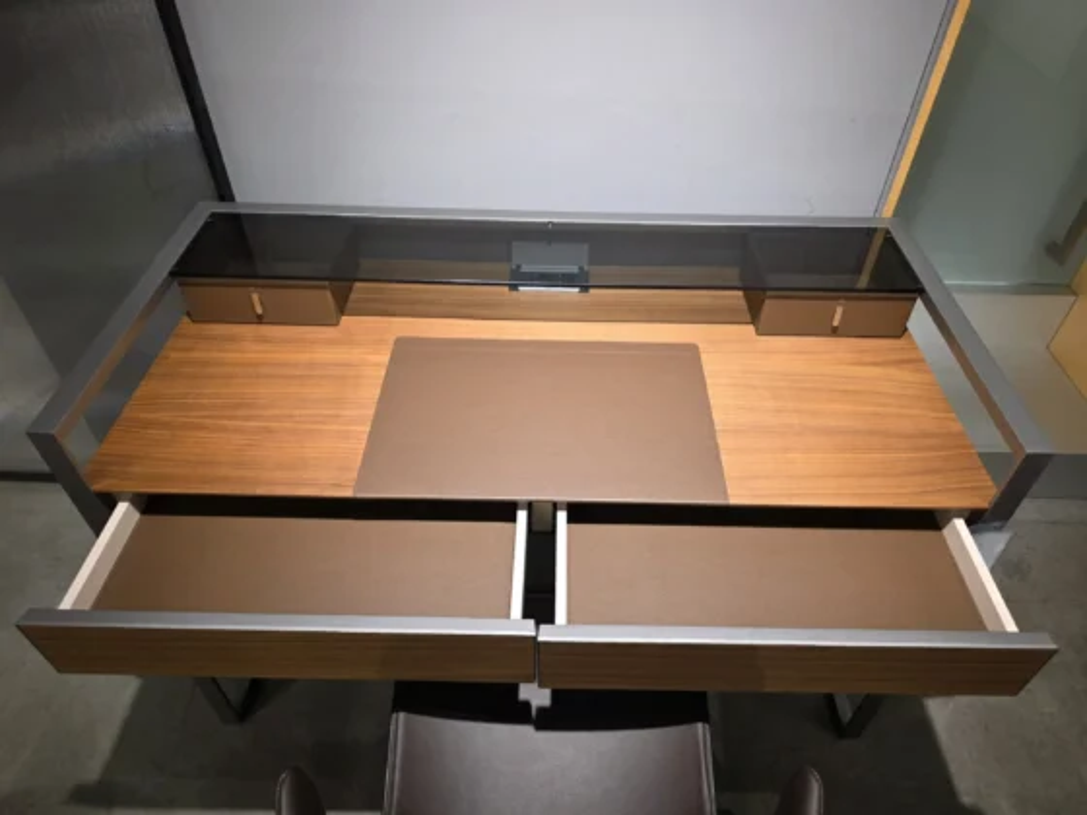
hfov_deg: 73.9
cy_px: 408
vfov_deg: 58.9
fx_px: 722
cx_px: 544
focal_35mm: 23
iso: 200
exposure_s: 1/100
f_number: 1.7
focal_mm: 6.3
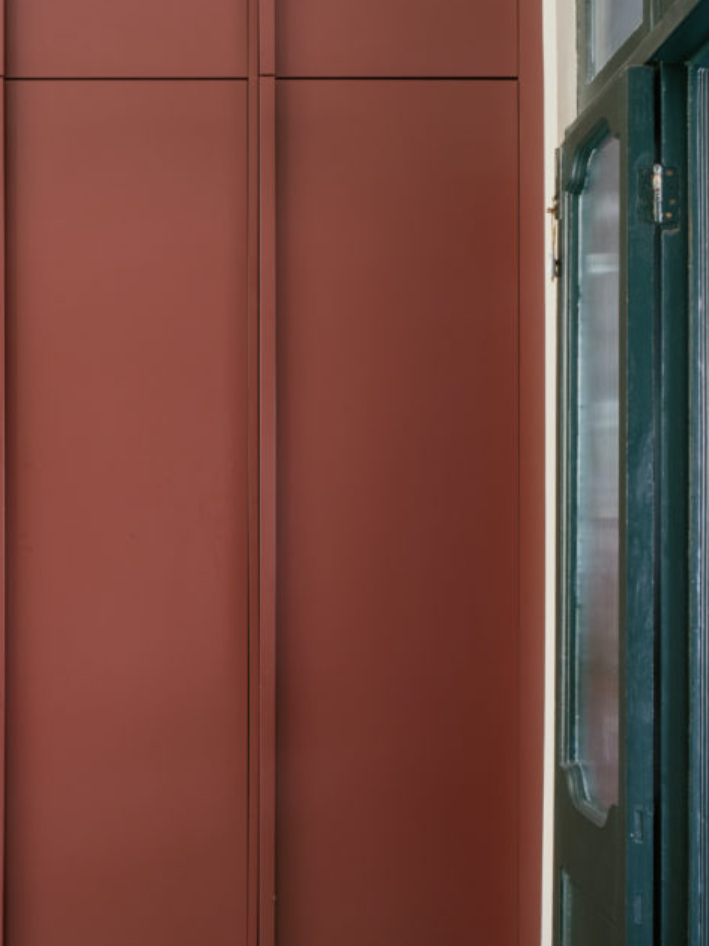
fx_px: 1394
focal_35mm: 51
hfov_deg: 28.4
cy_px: 544
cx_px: 258
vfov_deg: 37.4
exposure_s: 10
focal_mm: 19.4
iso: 160
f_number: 11
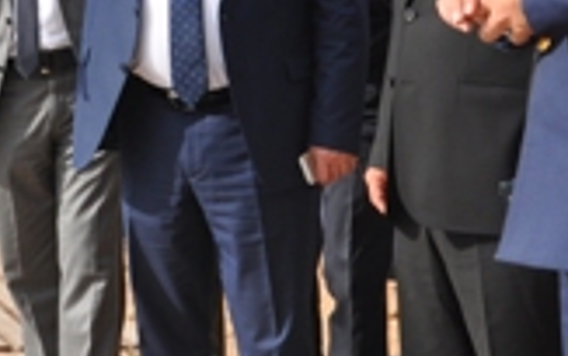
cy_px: -5
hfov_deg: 15.6
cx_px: 24
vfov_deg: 9.9
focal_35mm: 132
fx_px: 2044
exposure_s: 1/320
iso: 200
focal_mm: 22
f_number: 9
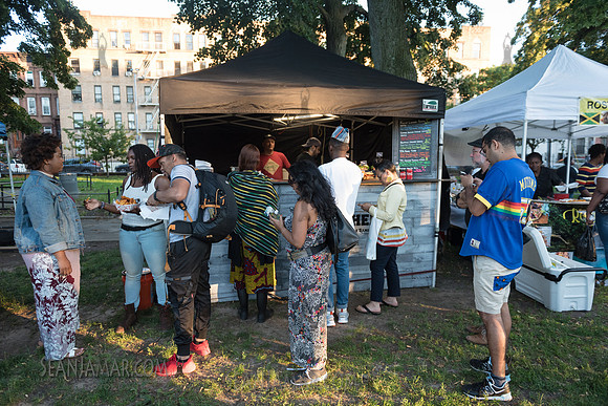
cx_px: 304
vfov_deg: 53.2
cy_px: 203
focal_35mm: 24
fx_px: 405
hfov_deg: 73.7
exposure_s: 1/400
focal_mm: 24
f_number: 3.2
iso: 800
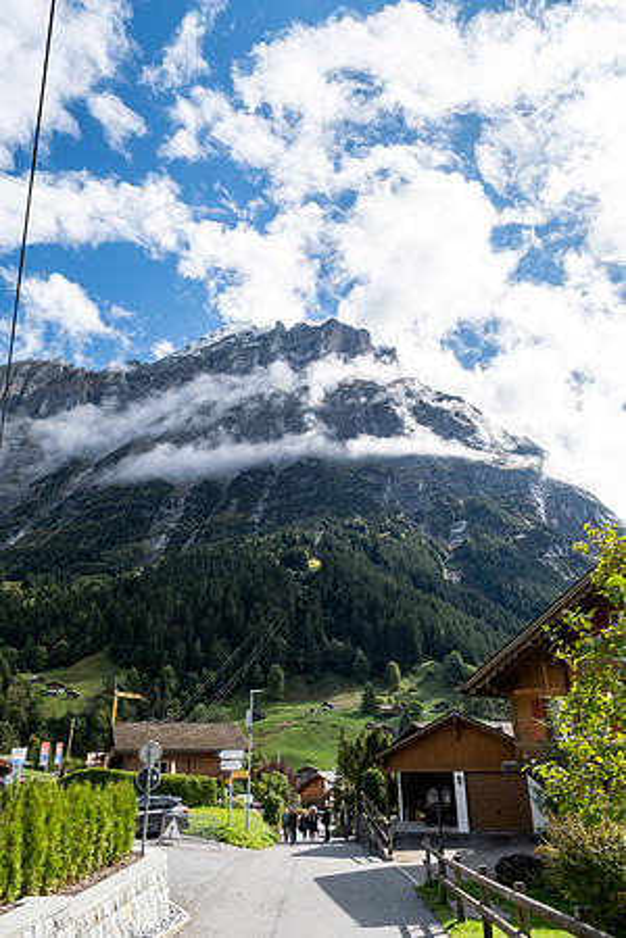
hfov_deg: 53.1
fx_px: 626
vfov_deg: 73.7
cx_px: 313
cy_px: 469
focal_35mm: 24
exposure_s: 1/340
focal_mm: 16
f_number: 5
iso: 320
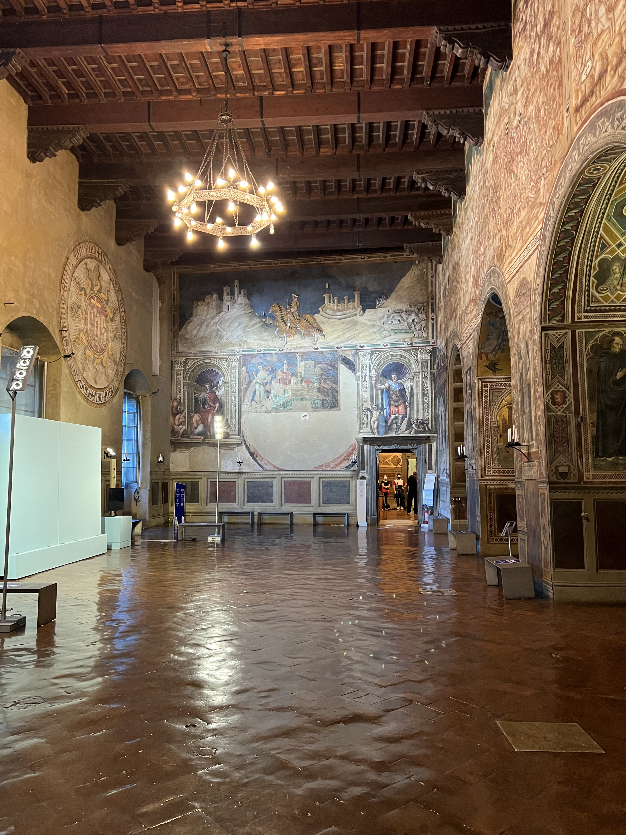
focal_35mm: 26
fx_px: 627
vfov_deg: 67.3
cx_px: 313
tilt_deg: +4.8
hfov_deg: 53.1
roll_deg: +0.4
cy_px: 418
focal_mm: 5.7
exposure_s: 1/50
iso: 500
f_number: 1.5
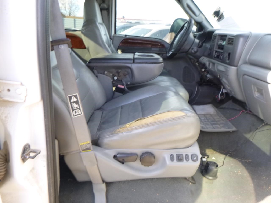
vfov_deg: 54.9
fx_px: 196
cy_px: 102
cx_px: 136
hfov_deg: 69.4
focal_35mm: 25
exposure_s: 1/60
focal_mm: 4.5
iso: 200
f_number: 3.9
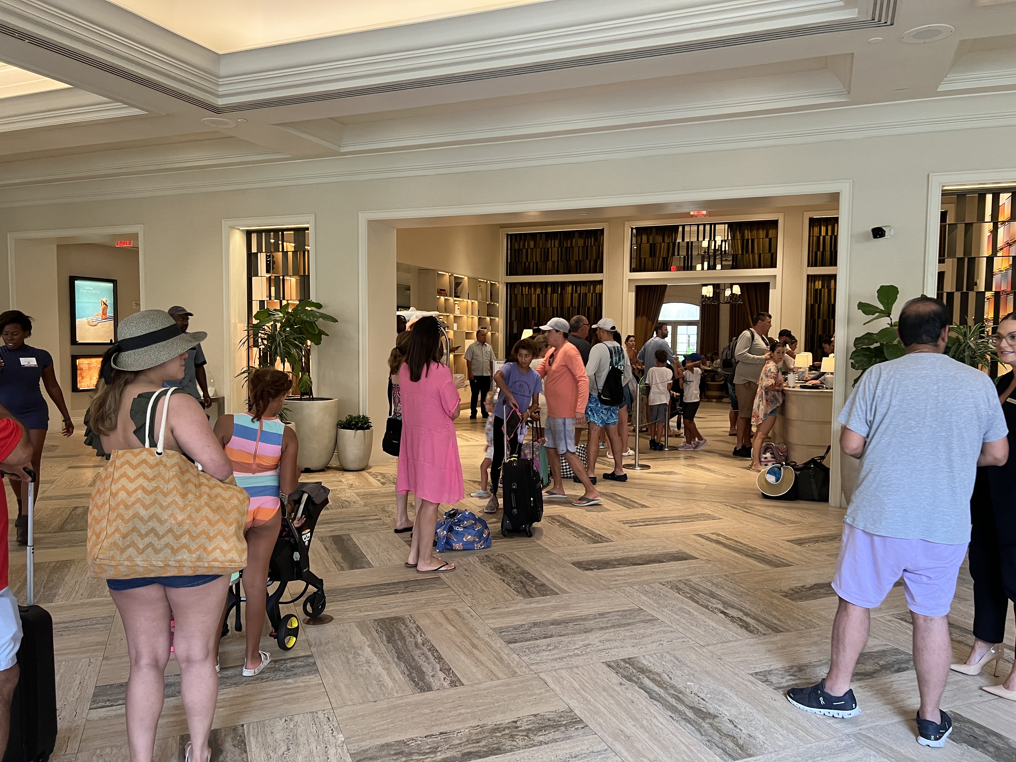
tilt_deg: -3.6
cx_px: 508
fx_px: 763
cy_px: 381
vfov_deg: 53.1
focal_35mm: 26
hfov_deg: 67.3
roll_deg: -0.6
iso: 160
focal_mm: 5.7
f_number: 1.5
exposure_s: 1/60
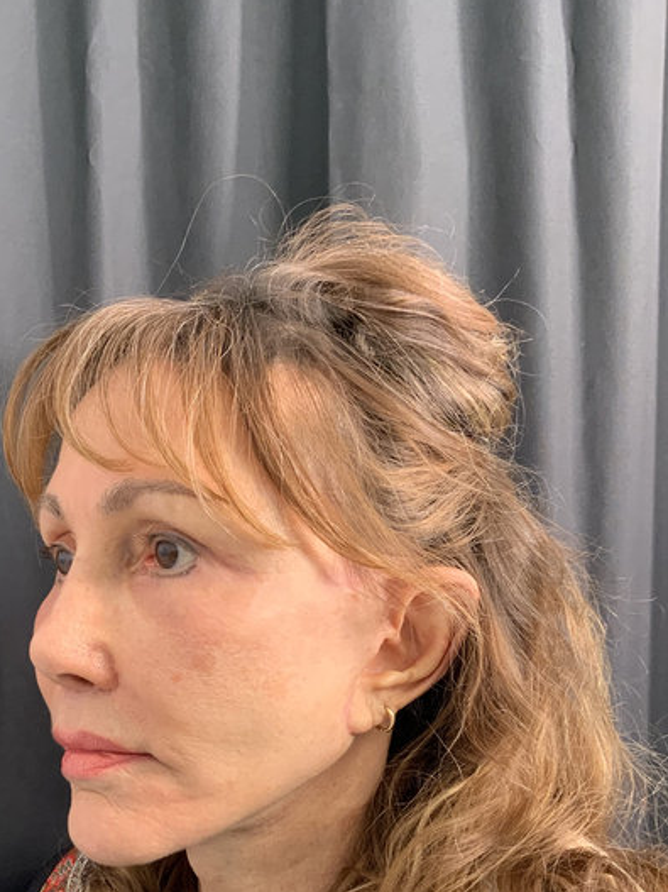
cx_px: 179
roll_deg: +0.0
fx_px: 1133
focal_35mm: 44
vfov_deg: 42.1
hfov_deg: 32.3
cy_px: 628
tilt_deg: -2.6
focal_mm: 3
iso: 80
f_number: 1.8
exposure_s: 1/60
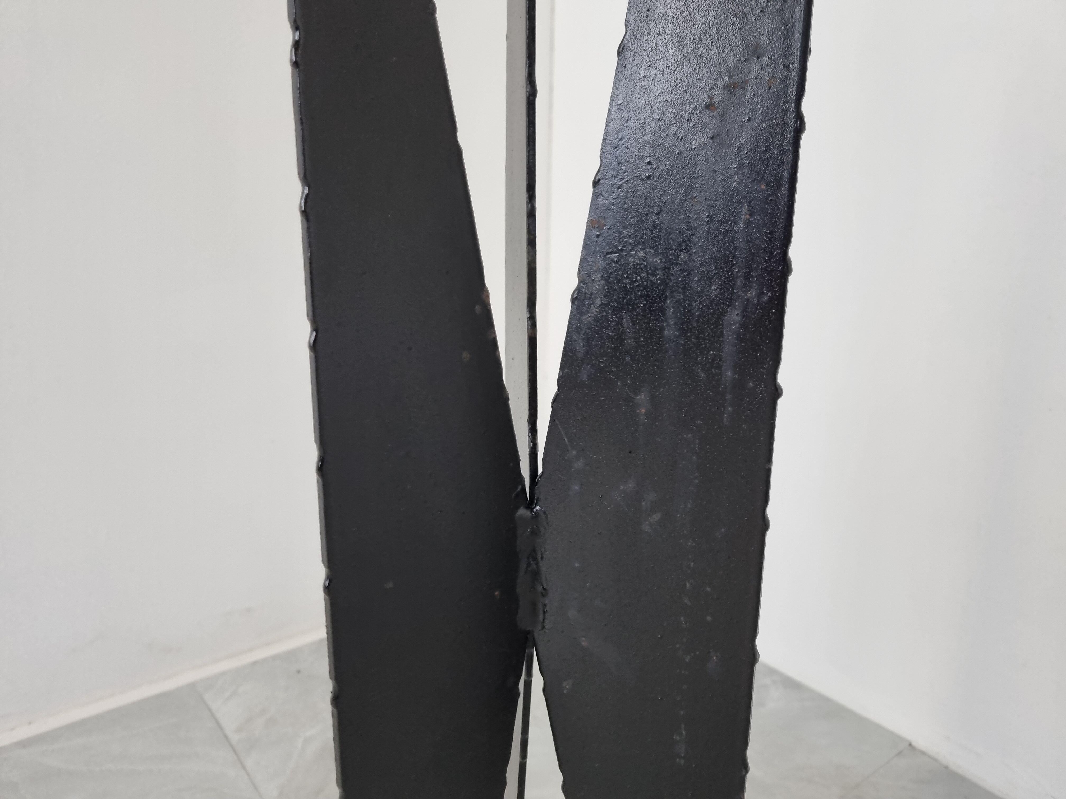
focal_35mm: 26
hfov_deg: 67.3
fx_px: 801
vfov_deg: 53.1
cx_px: 533
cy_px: 400
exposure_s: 1/100
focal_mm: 5.4
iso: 125
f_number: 1.8
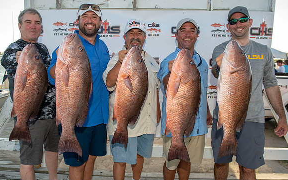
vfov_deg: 41.9
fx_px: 236
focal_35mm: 30
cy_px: 92
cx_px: 131
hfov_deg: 62.8
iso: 100
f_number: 4.5
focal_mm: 26
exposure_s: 1/200
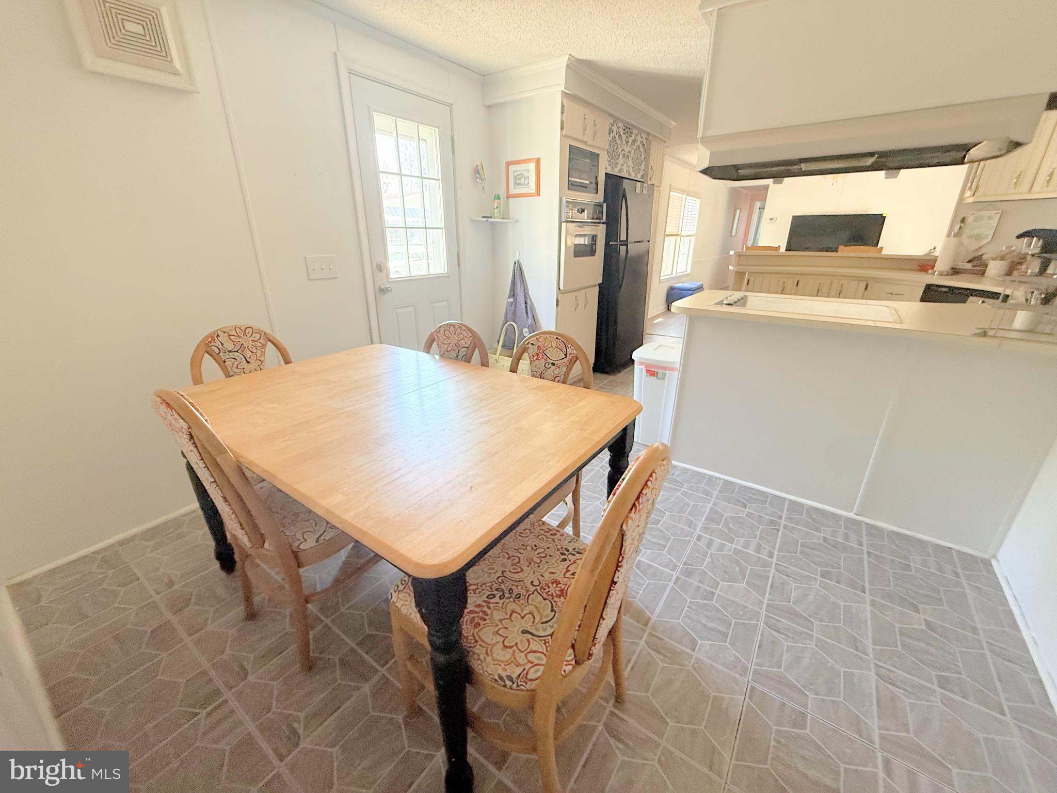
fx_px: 427
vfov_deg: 85.7
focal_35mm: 14
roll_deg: -0.6
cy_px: 396
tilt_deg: -21.2
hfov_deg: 102.1
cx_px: 528
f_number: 2.2
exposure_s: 1/78
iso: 320
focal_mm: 2.22
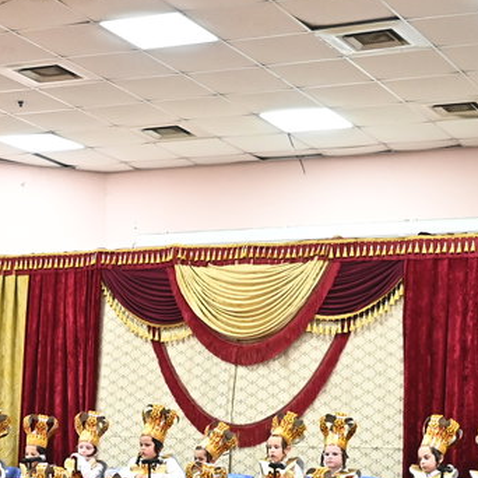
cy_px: 554
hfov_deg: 17.2
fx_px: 1578
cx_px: 191
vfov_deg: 16.6
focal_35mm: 101
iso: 2500
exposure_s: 1/200
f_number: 2.8
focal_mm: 29
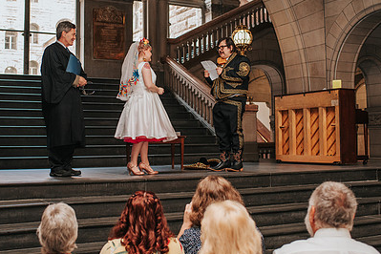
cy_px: 100
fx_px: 550
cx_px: 163
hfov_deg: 38.1
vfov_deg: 25.9
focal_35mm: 52
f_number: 3.2
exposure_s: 1/200
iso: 1000
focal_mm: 35
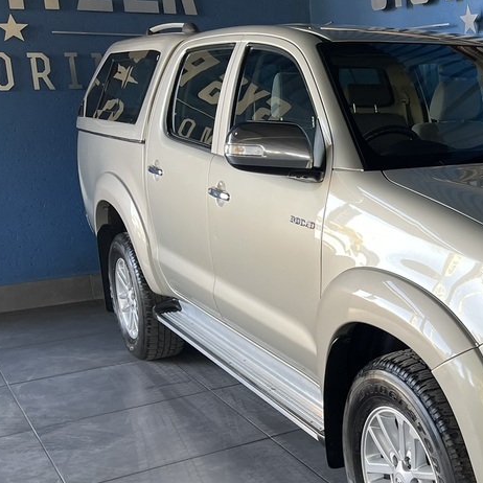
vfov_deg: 34.4
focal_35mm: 49
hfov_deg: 31.1
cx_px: 523
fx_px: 774
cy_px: 316
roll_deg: +1.2
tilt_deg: -16.0
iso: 125
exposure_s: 1/113
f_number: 1.6
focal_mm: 5.1
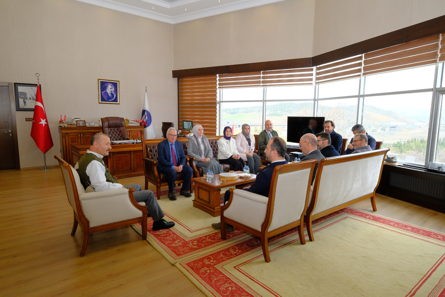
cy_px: 148
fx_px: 260
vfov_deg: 59.5
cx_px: 222
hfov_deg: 81.2
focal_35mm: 21
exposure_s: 1/100
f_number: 6.4
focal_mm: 13.8
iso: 1250
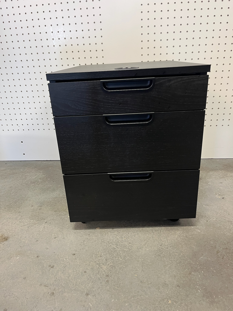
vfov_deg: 67.3
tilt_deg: -24.0
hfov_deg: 53.1
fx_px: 233
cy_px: 156
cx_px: 116
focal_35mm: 26
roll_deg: +3.3
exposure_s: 1/50
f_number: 1.6
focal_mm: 5.1
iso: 160
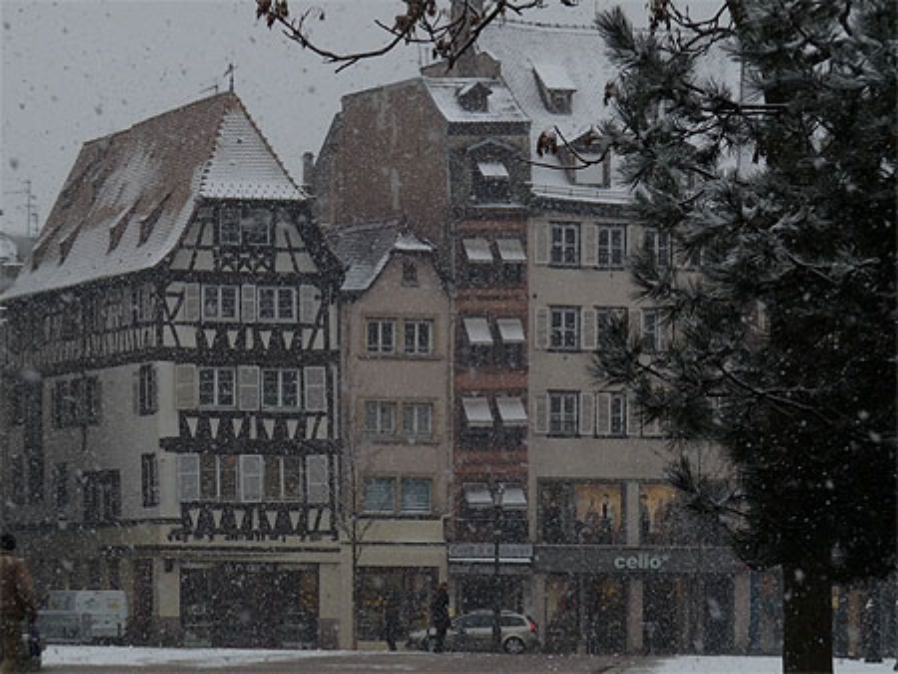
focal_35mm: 167
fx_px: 4335
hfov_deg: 11.8
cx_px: 449
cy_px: 337
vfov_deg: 8.9
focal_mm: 29.7
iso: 100
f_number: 5.6
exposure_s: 1/250
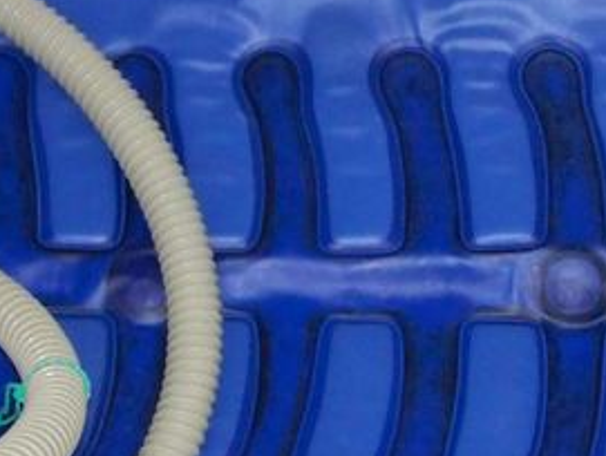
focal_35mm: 140
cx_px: 378
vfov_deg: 10.6
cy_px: 266
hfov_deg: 14.1
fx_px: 2454
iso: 200
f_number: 2.8
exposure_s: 1/30
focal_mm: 6.3
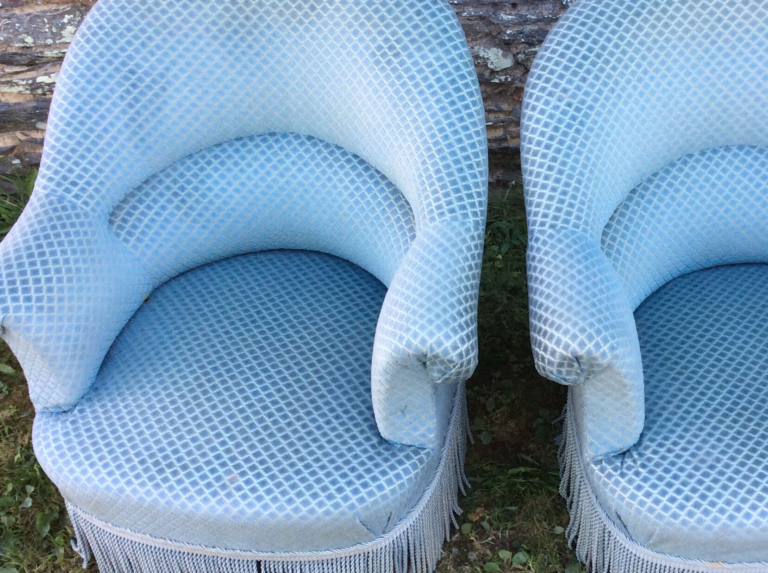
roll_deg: +1.0
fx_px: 1108
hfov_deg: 37.7
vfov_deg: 29.0
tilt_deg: -40.0
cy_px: 253
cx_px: 526
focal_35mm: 50
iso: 50
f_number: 2.4
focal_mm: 3.3
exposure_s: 1/100
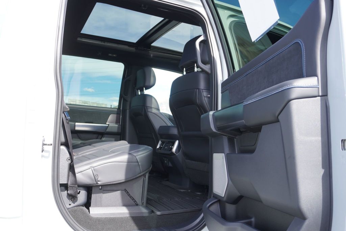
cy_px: 116
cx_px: 173
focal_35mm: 32
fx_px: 303
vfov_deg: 41.8
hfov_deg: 59.5
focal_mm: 21
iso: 100
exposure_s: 1/100
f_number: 4.5
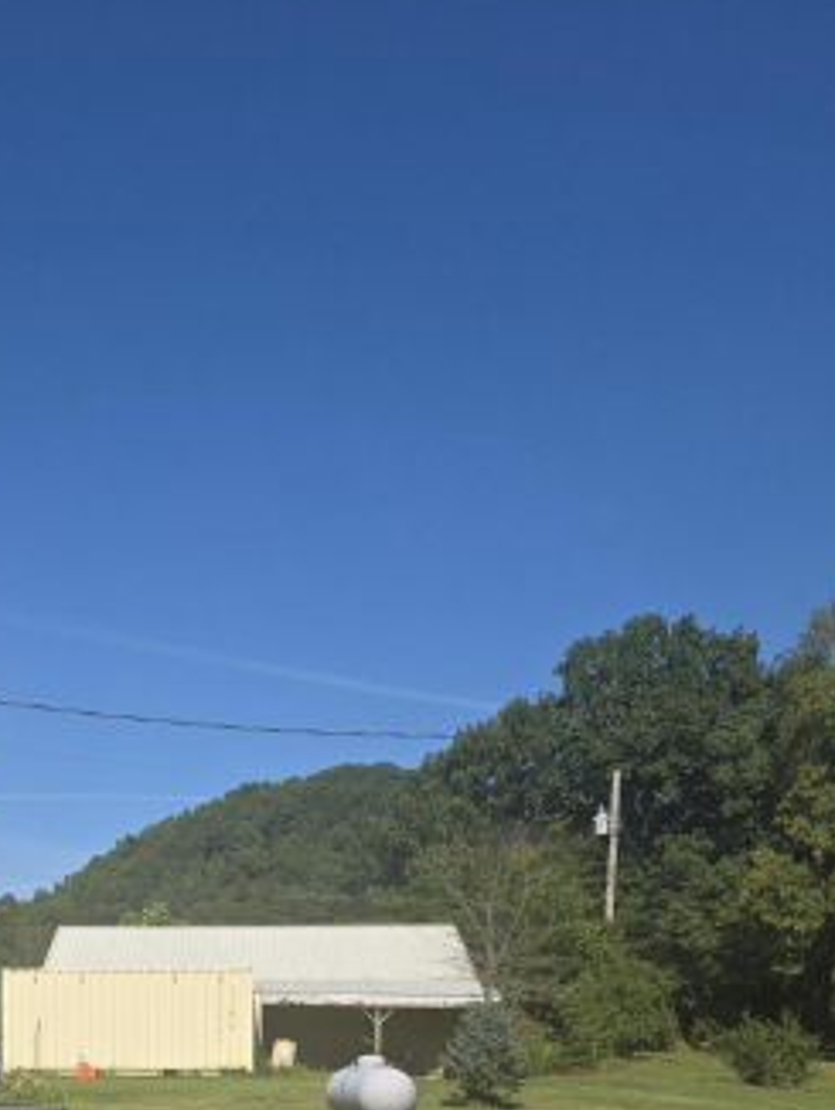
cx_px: 150
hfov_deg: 30.1
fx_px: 1510
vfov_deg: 36.7
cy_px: 1084
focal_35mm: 47
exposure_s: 1/2497
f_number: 1.8
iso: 25
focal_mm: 5.4
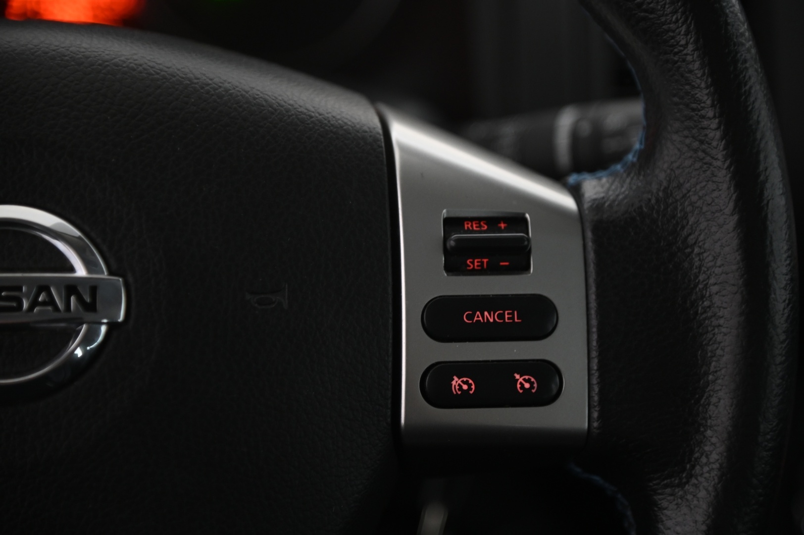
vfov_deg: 11.4
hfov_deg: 17.1
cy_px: 268
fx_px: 2678
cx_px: 402
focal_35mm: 120
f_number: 4
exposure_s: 1/25
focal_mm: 120
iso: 2000
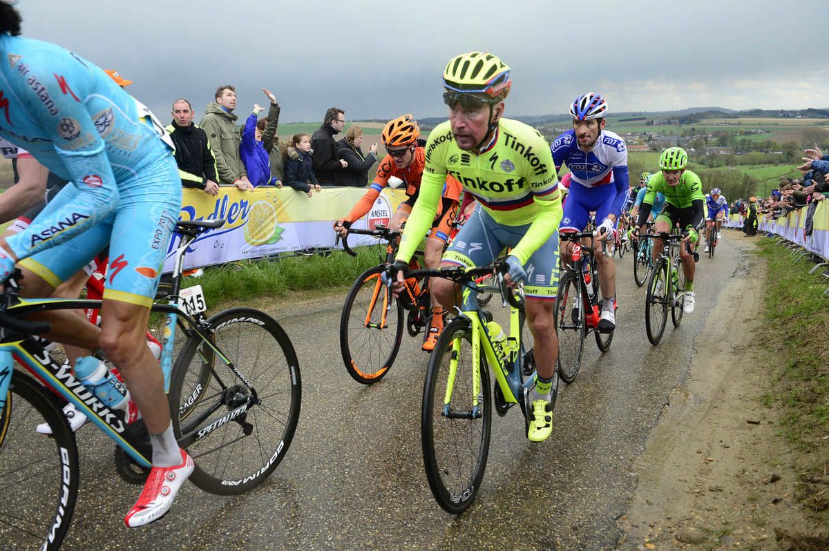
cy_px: 276
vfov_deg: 44.9
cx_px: 414
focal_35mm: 29
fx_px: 667
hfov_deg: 63.7
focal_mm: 29
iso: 1000
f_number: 5.6
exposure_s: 1/1000
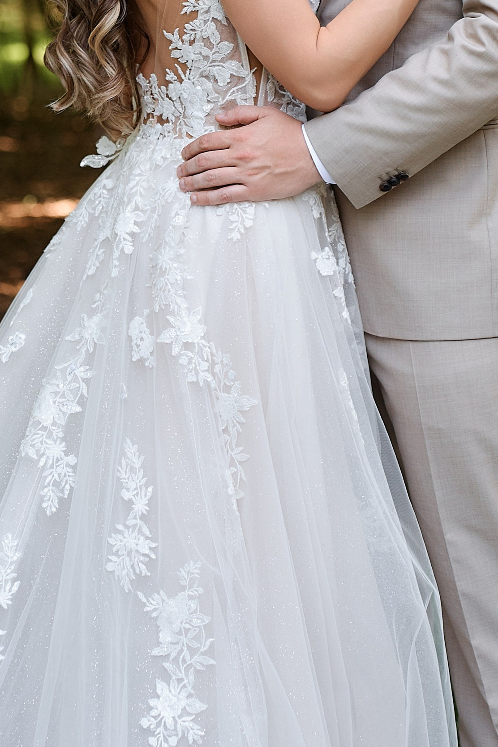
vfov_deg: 13.3
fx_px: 3152
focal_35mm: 152
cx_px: 209
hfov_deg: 9.0
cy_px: 5
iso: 500
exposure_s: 1/400
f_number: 2.8
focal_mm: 66
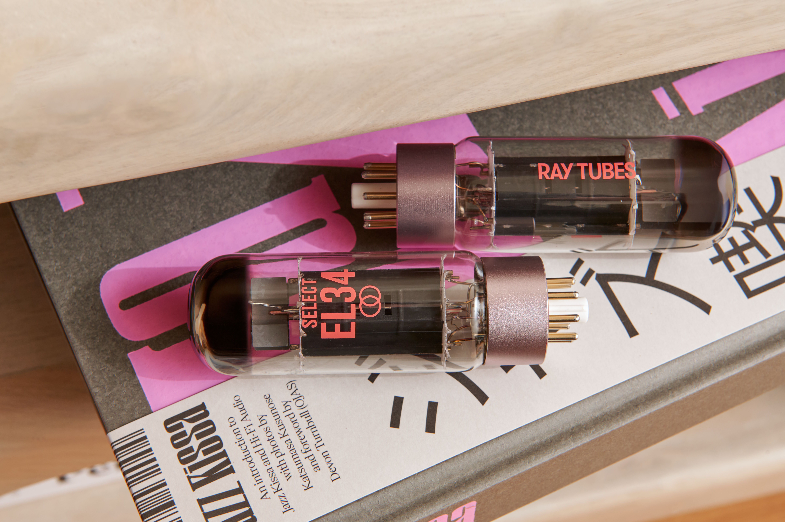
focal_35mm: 70
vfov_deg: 19.4
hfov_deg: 28.9
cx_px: 392
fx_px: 1525
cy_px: 261
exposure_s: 1/125
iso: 160
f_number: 14
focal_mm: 70
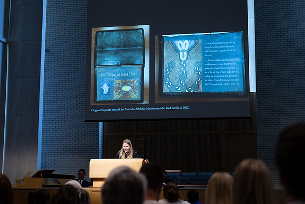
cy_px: 102
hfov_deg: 28.8
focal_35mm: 70
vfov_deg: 19.5
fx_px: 593
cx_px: 152
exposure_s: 1/320
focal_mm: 70
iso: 1250
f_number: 2.8
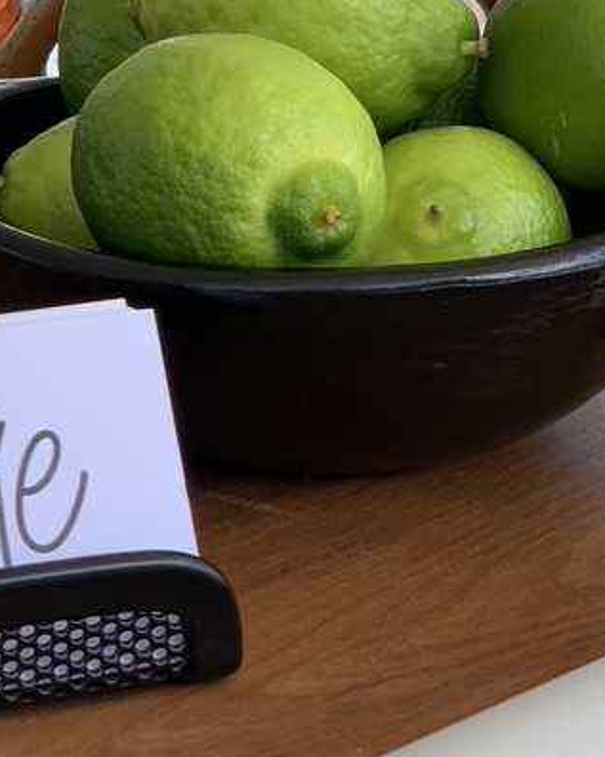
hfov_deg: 11.7
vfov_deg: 14.4
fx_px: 2935
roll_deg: +1.8
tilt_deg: -10.2
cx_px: 97
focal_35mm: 131
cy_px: -36
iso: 16
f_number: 2.4
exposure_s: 1/252
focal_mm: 6
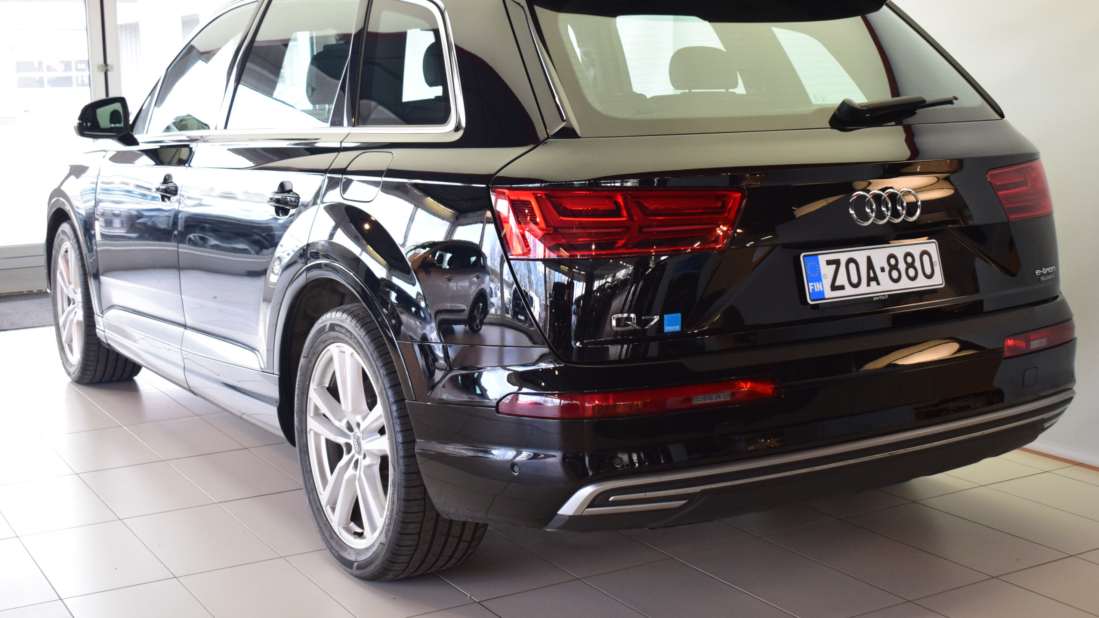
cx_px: 557
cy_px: 261
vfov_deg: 24.9
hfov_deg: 42.9
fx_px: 1399
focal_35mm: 48
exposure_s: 1/200
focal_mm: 30
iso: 1600
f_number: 4.2
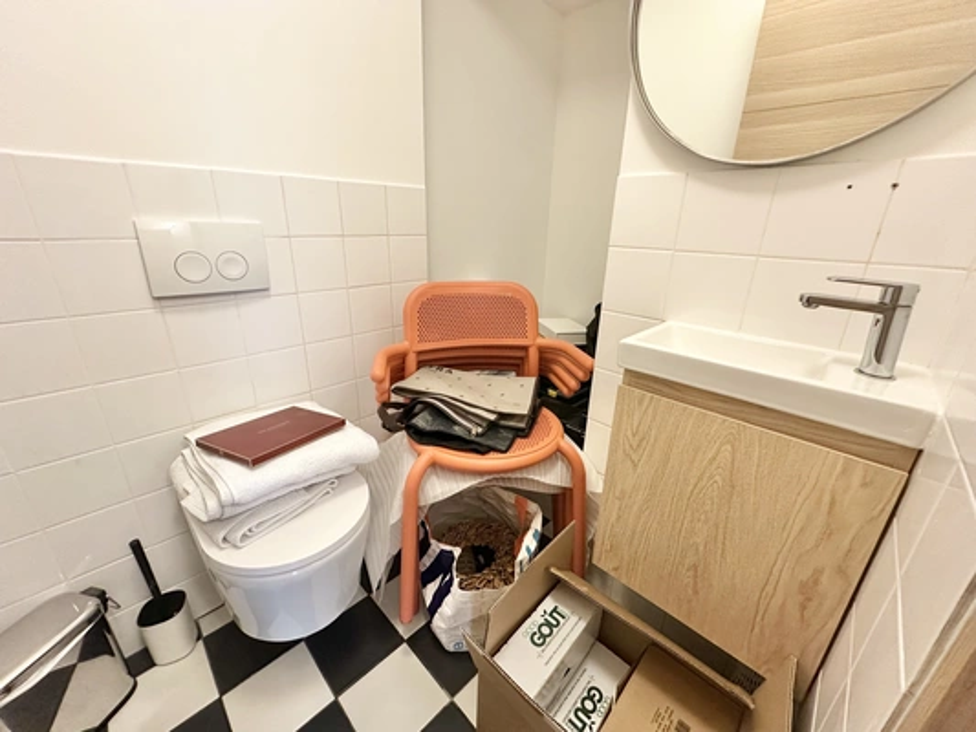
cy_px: 366
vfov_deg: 85.7
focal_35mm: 14
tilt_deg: -19.7
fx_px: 395
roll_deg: -2.3
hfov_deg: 102.1
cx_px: 488
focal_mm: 2.22
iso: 500
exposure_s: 1/50
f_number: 2.2
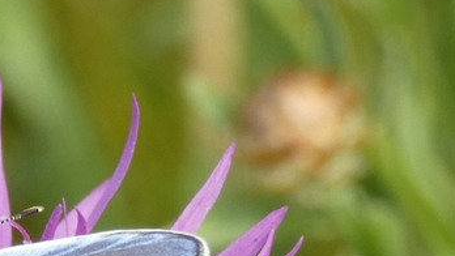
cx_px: -41
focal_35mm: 361
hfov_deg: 6.0
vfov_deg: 3.4
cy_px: 377
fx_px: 4357
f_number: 5.3
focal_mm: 24.2
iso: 160
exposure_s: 1/80
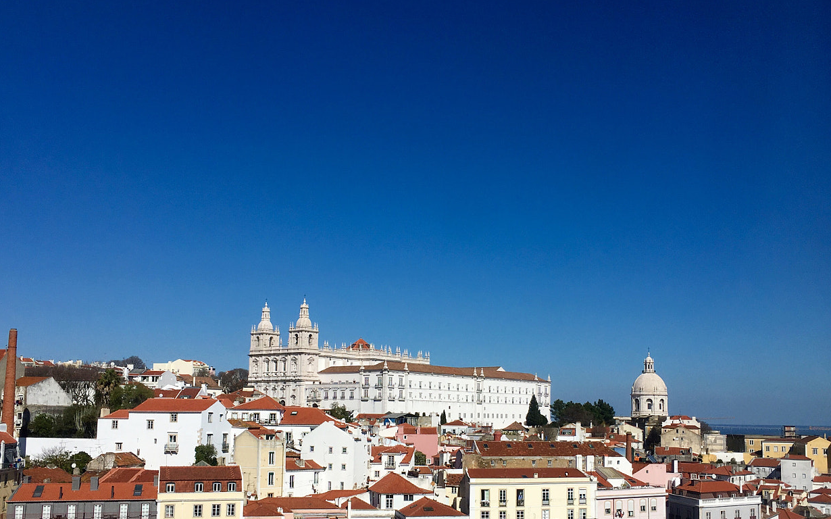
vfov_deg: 31.8
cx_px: 445
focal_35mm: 40
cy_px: 339
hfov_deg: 49.3
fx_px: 906
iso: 25
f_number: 2.2
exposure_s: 1/4274
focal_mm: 4.15
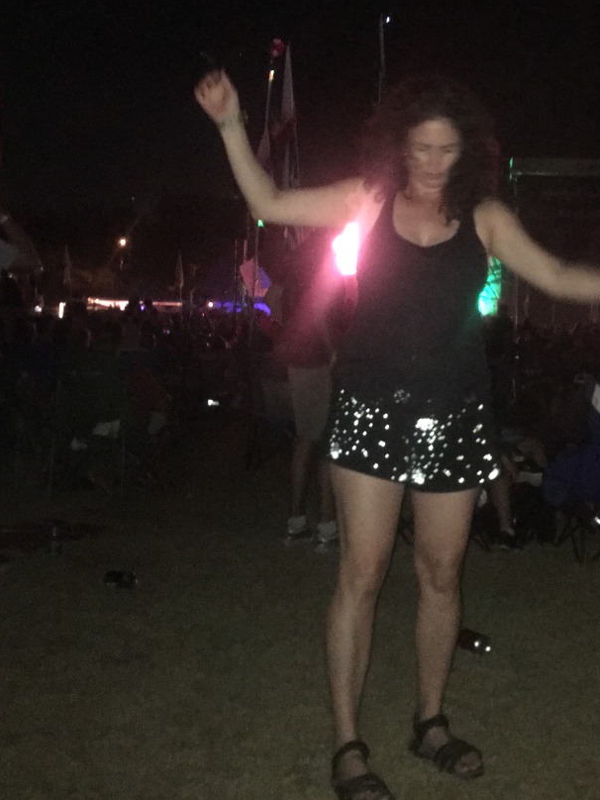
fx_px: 1132
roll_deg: -0.8
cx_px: 452
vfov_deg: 38.4
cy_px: 259
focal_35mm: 49
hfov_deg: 29.2
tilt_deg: +3.8
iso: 640
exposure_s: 1/16
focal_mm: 4.15
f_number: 2.2
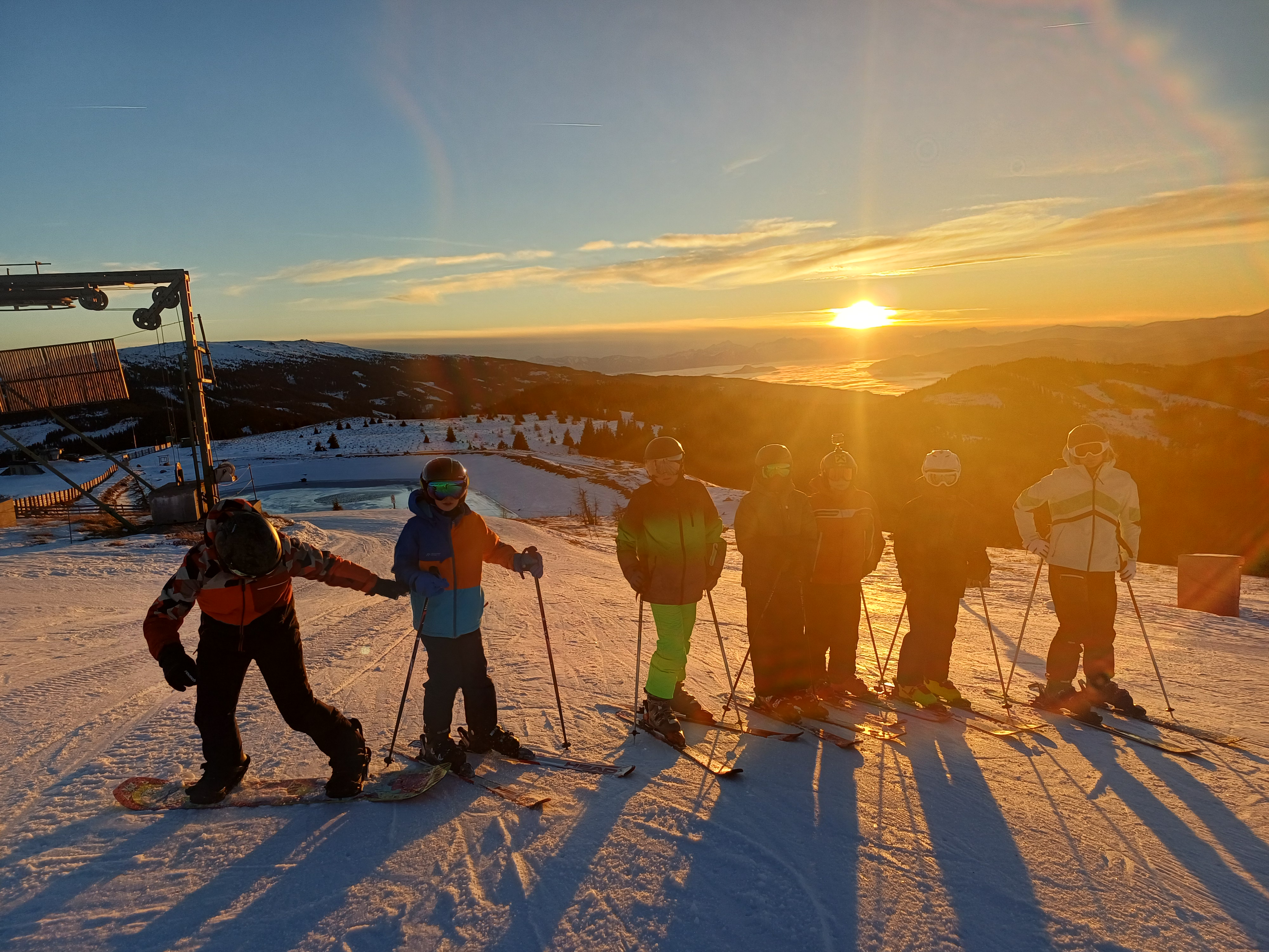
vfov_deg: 54.9
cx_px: 634
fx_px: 916
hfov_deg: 69.4
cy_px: 476
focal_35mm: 25
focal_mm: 4.65
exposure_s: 1/898
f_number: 1.8
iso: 50
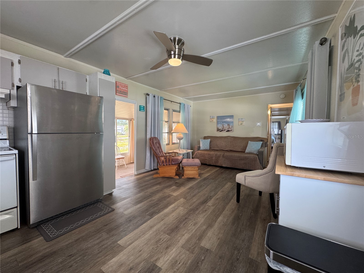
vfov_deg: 85.7
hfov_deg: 102.1
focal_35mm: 14
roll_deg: -0.6
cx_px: 182
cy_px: 136
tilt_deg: -3.2
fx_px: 147
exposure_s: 1/120
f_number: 2.2
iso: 250
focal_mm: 2.22
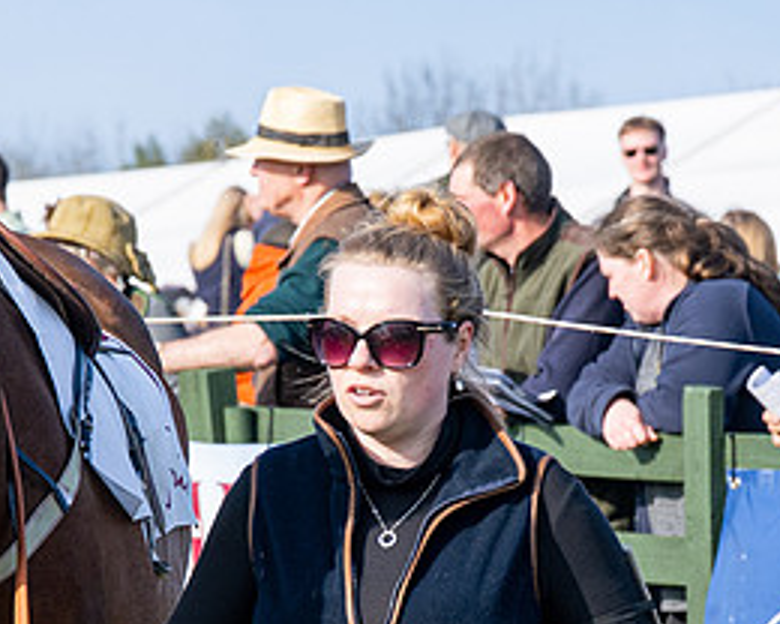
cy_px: 413
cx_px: 291
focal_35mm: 346
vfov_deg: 4.5
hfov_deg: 5.6
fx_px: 7987
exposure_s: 1/1250
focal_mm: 76
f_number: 4.5
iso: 200
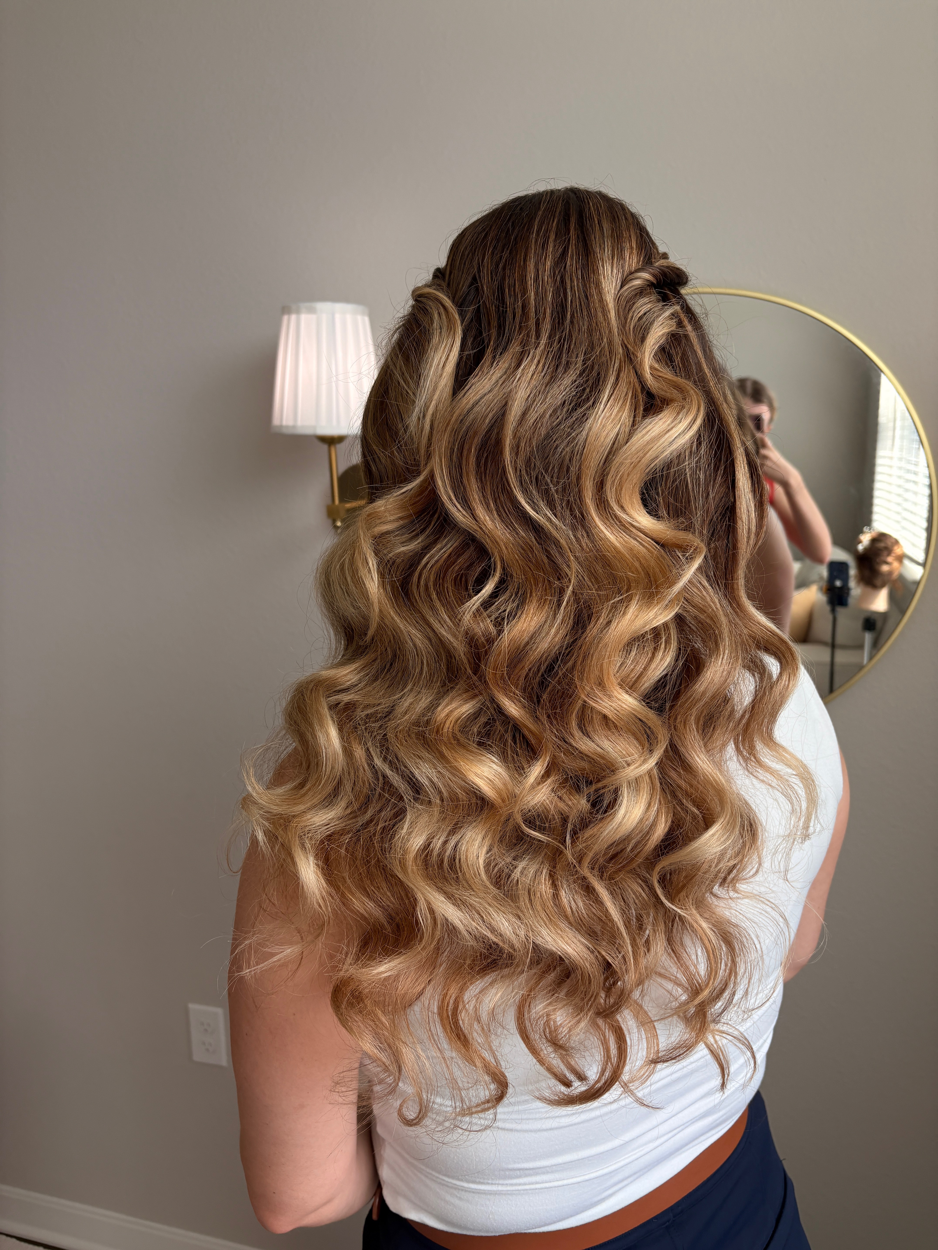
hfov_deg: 53.1
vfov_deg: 67.3
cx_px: 469
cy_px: 625
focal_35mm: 26
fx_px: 939
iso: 40
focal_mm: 5.96
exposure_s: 1/268
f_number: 1.6
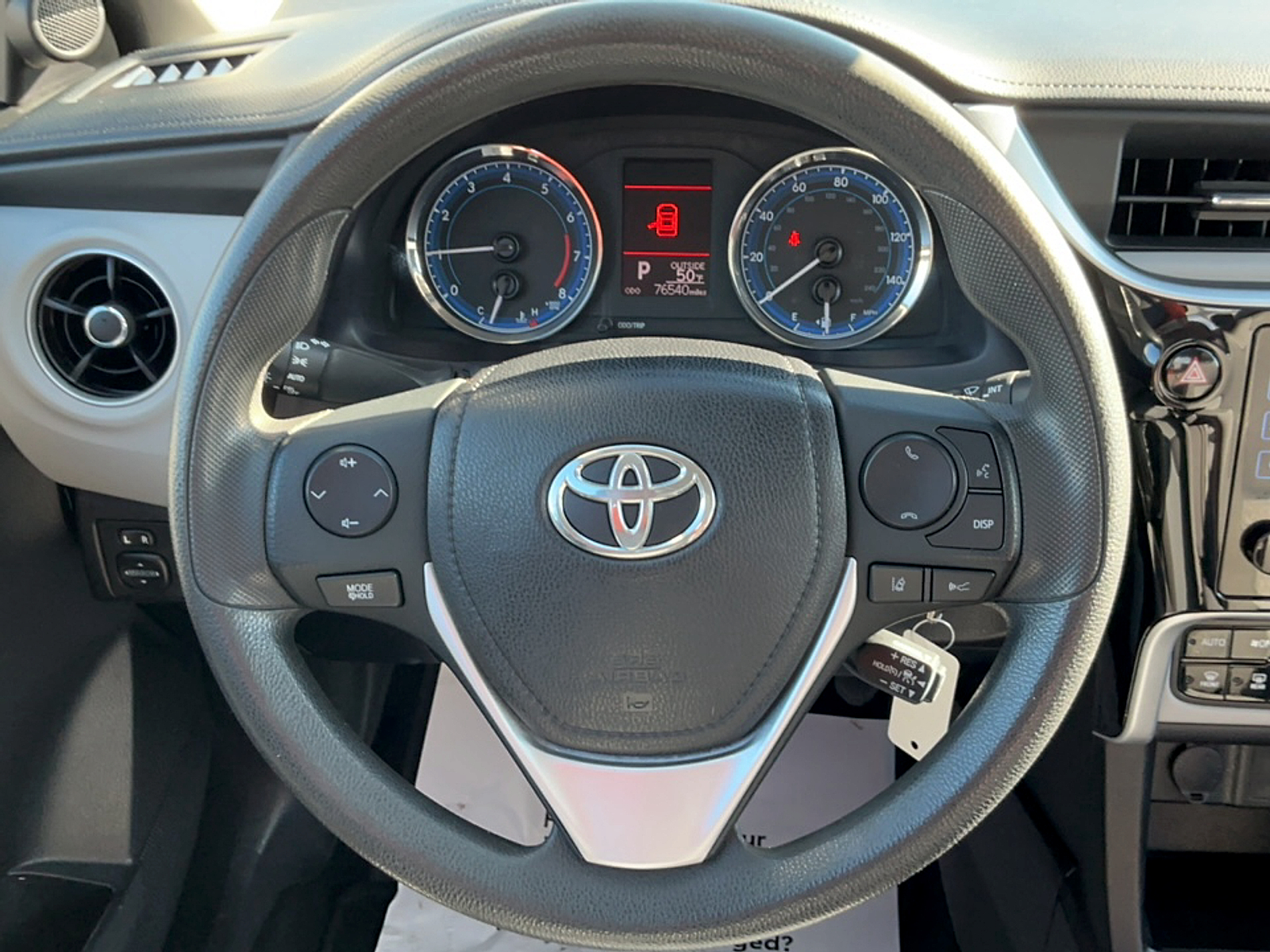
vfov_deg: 46.8
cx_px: 635
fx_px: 1101
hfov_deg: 60.0
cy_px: 476
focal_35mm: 30
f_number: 1.8
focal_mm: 3
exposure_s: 1/60
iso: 50
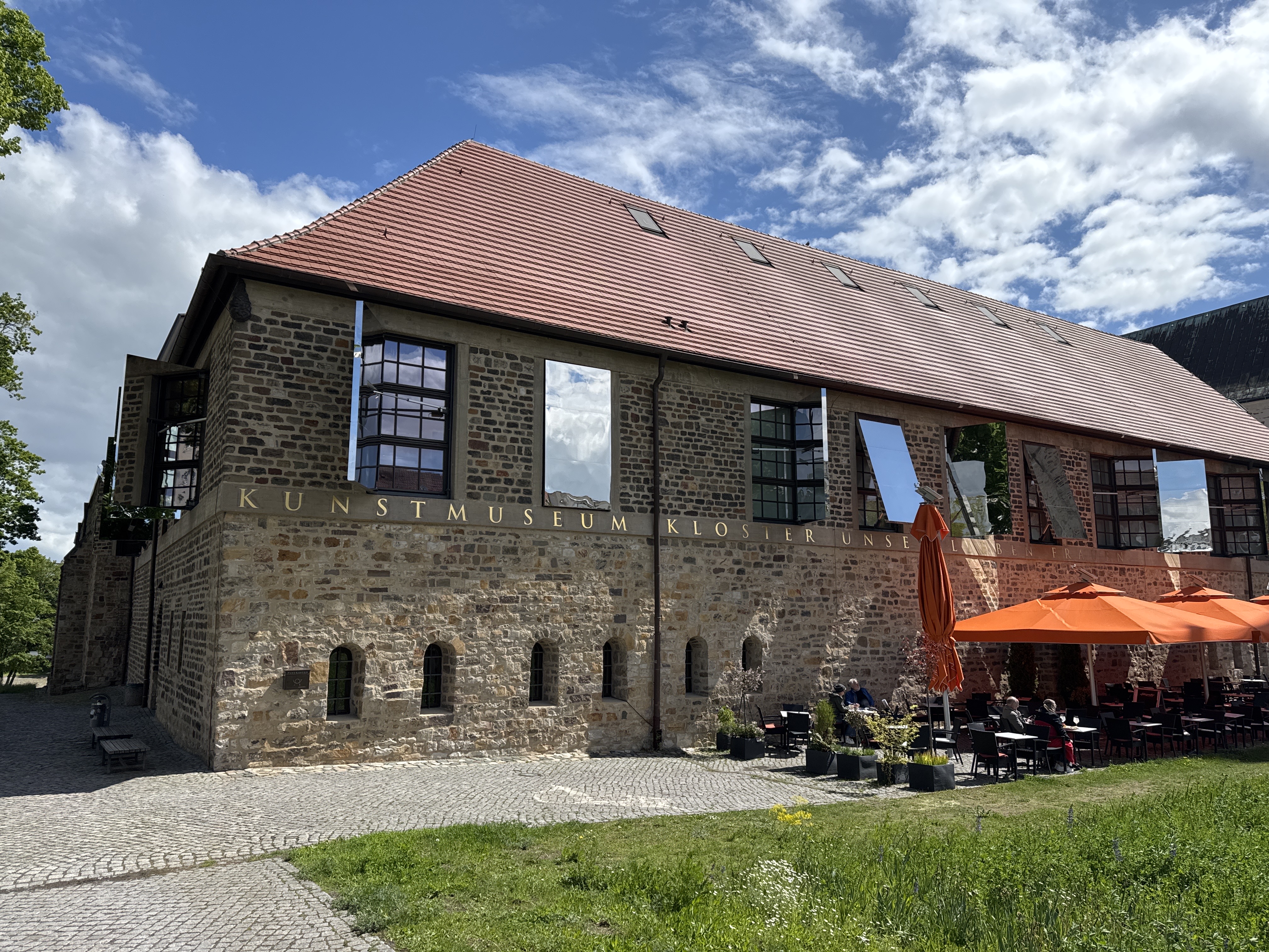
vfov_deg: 56.8
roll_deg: -0.1
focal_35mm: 24
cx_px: 634
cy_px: 476
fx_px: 880
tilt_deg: +8.9
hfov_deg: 71.6
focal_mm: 6.76
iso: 80
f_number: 1.78
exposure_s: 1/6410
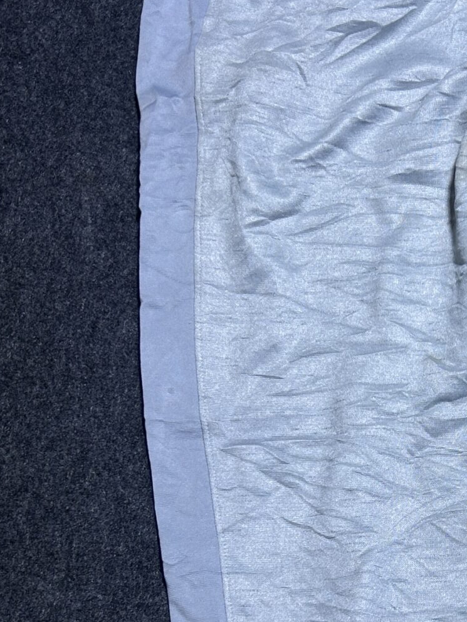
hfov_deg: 21.0
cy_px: 487
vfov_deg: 28.4
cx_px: 496
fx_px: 1205
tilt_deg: -52.8
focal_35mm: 67
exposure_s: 1/100
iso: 40
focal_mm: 5.7
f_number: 1.5
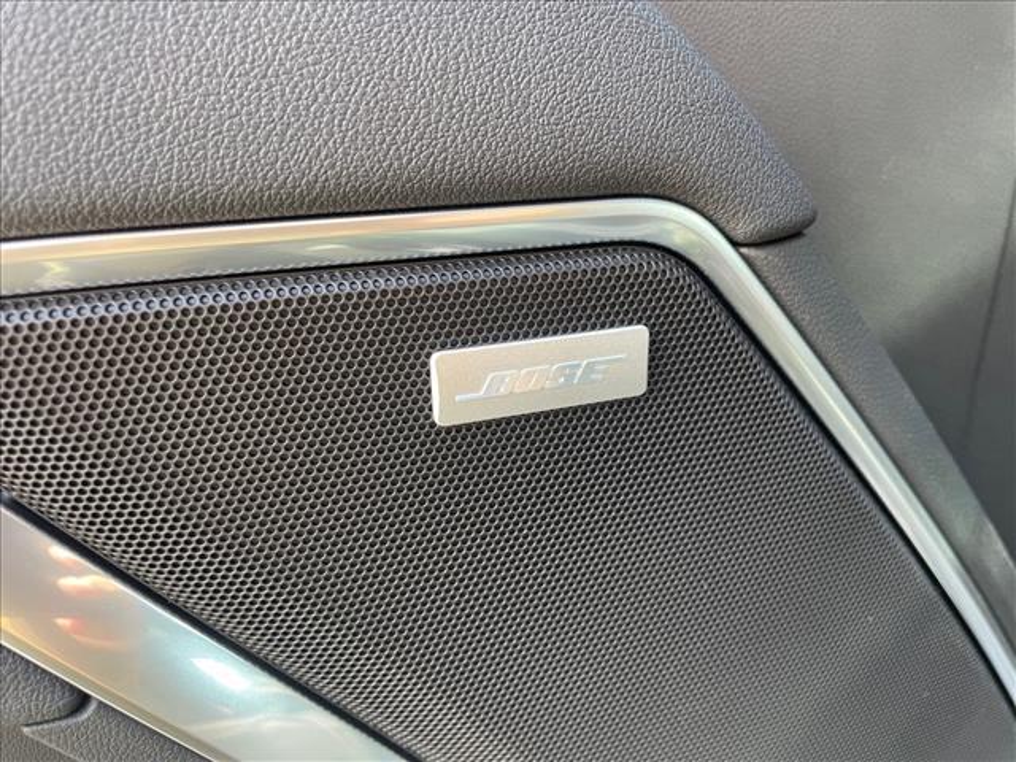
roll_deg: +1.0
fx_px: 763
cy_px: 381
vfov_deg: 53.1
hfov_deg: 67.3
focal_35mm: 26
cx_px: 508
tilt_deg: -27.4
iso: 64
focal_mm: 4.2
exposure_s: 1/121
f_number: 1.6
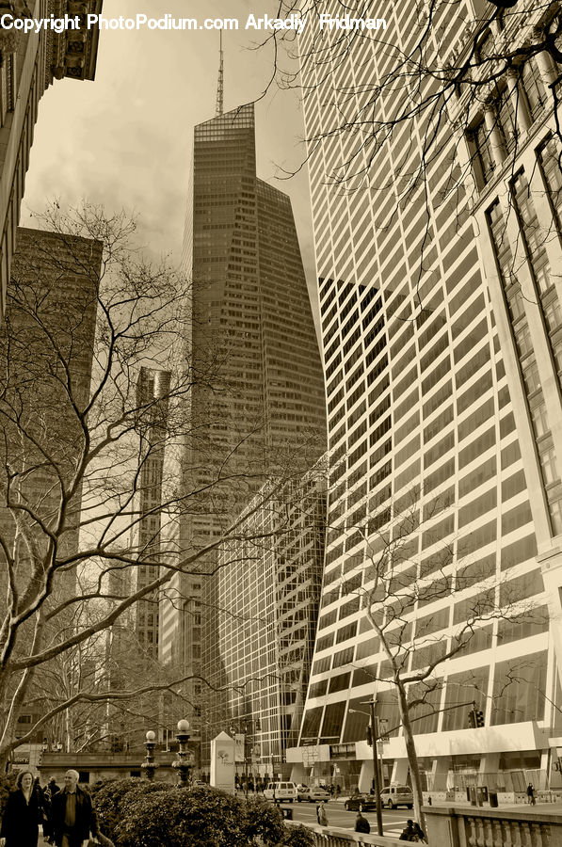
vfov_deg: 67.5
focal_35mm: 27
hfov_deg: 47.8
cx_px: 281
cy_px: 424
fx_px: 634
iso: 200
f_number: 7.1
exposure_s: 1/200
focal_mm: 18
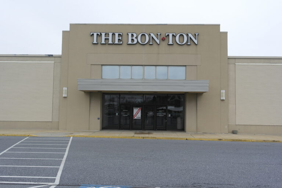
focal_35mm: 30
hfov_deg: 61.9
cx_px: 141
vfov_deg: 43.6
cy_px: 94
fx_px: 235
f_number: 6.3
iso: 100
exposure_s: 1/250
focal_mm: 20
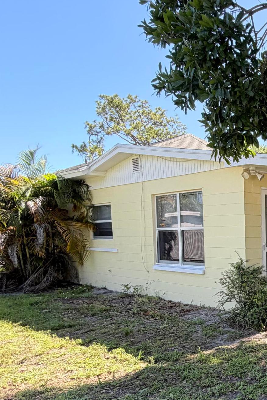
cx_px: 347
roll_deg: +0.6
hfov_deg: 31.6
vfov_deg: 57.7
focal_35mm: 32
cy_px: 260
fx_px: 356
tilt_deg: -4.6
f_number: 2.2
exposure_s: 1/408
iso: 50
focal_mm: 2.22
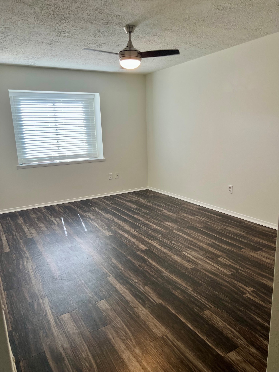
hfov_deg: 53.1
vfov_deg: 67.3
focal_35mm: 26
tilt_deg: -11.1
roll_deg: +2.6
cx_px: 140
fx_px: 279
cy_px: 186
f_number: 1.5
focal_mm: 5.7
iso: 80
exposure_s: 1/120
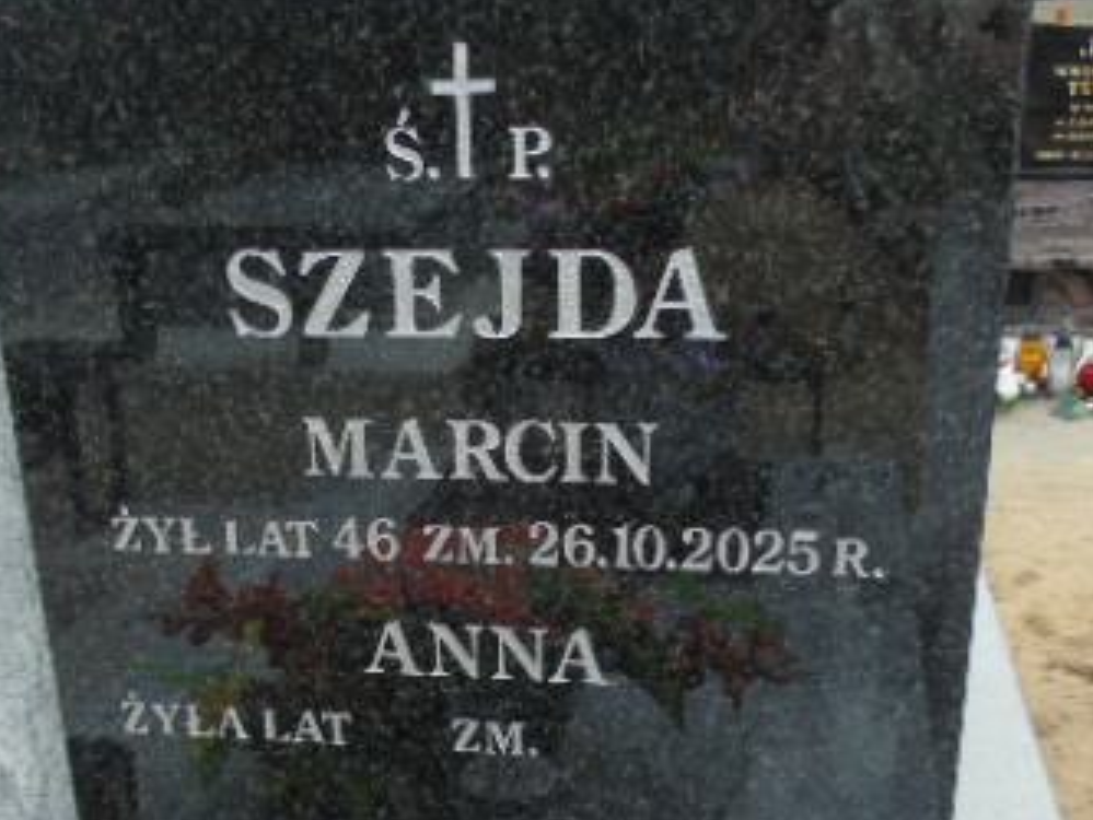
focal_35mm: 48
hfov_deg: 39.6
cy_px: 672
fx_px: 1516
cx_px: 496
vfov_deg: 29.5
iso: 80
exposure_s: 1/400
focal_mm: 4.4
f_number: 3.4
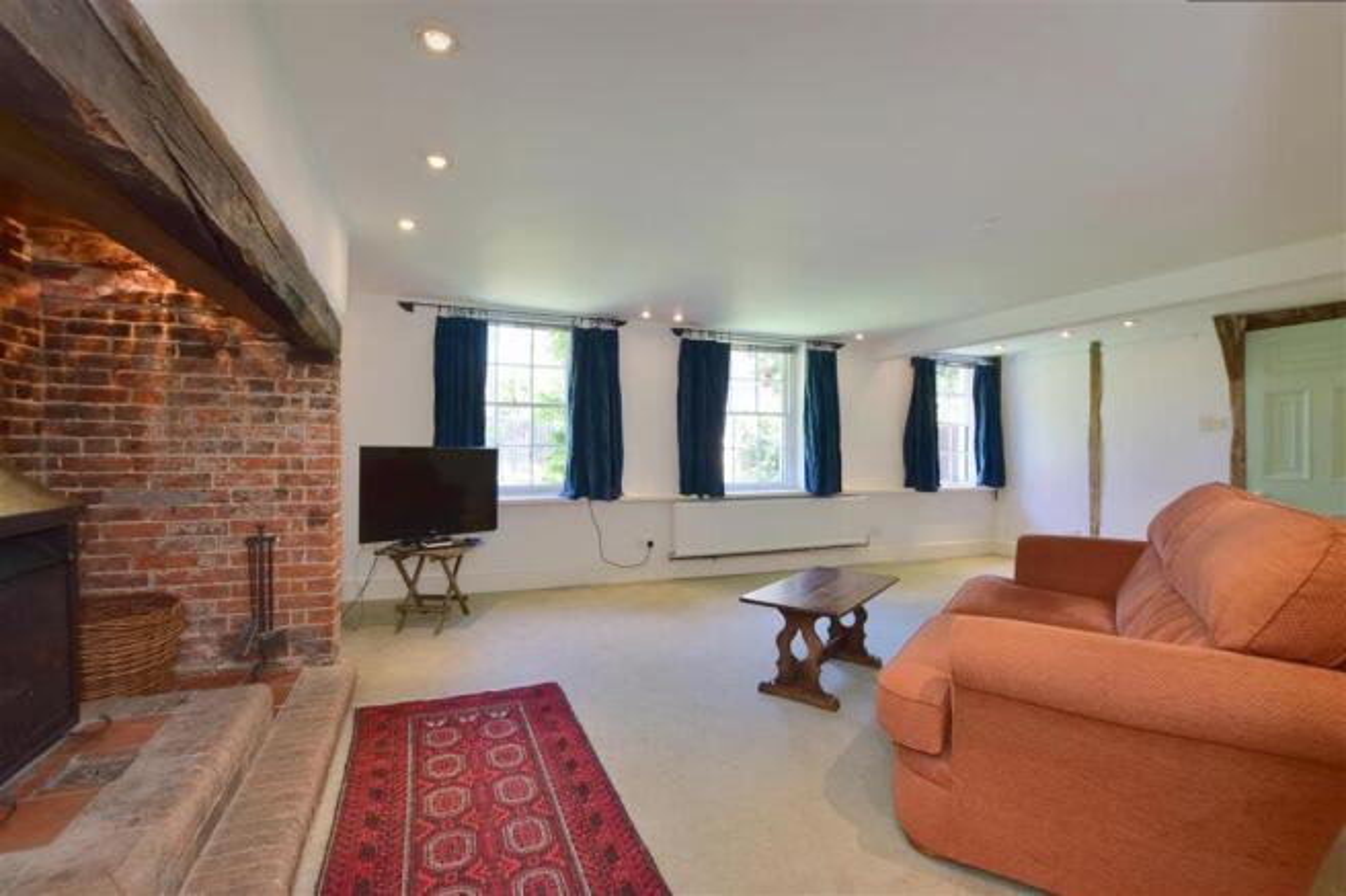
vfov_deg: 77.3
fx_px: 561
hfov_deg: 100.4
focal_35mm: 15
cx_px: 673
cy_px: 448
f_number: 11
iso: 400
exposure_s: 1/10
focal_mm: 10
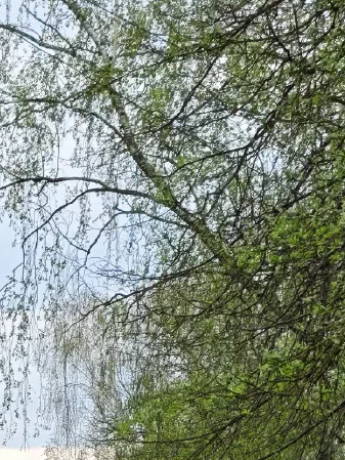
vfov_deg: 7.9
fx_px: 3267
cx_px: -81
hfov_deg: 6.0
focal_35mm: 246
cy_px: 720
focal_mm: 6.55
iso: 50
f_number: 1.62
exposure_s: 1/954
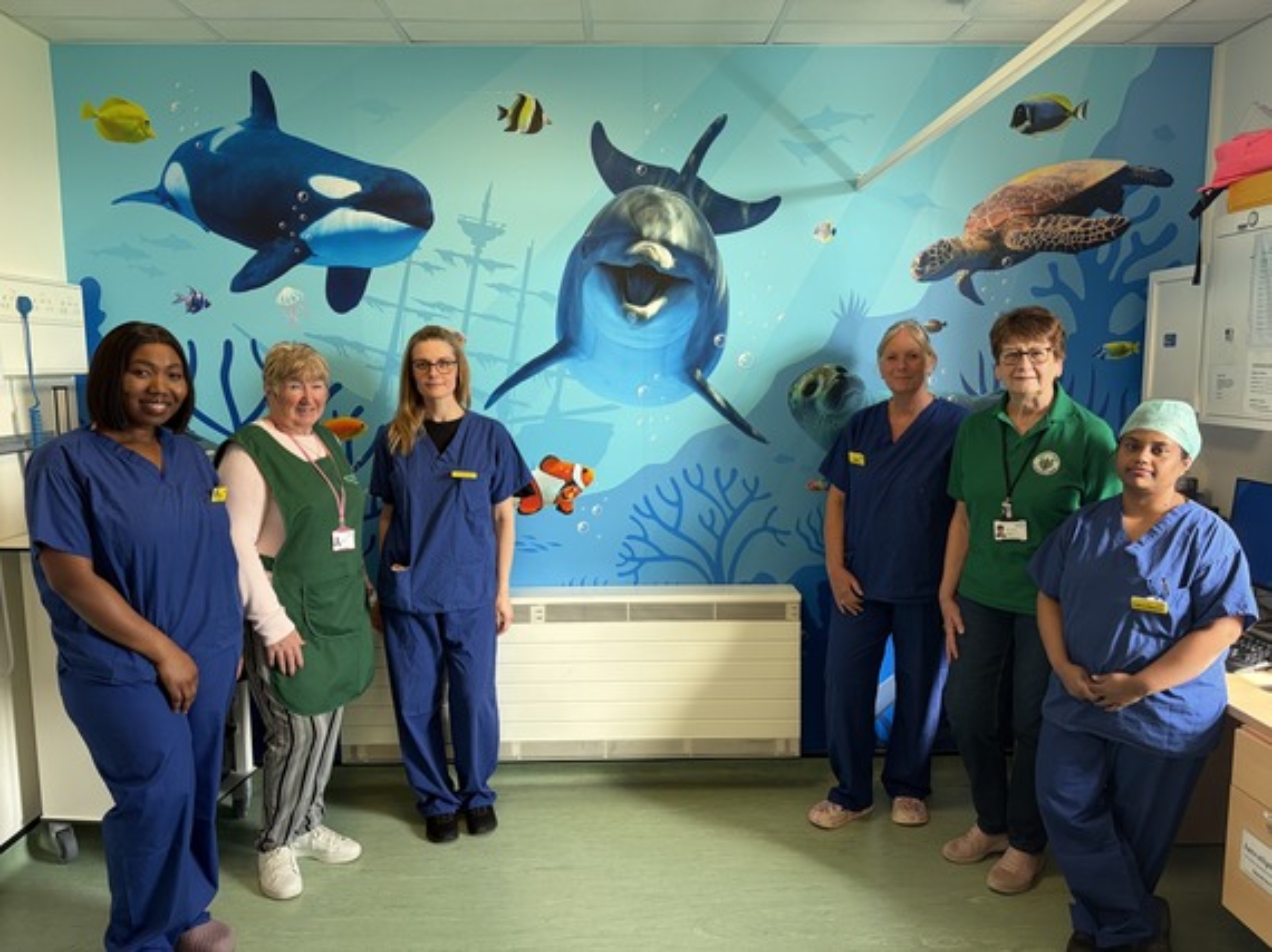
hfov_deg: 67.3
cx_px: 636
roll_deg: +0.1
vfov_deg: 53.0
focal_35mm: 26
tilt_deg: -6.1
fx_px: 955
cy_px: 476
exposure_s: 1/122
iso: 100
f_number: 1.6
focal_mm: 5.96
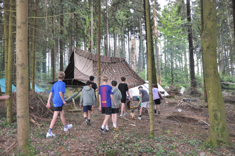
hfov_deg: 59.5
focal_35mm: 32
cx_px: 118
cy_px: 78
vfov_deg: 41.6
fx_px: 205
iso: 400
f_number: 3.8
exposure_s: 1/200
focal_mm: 21
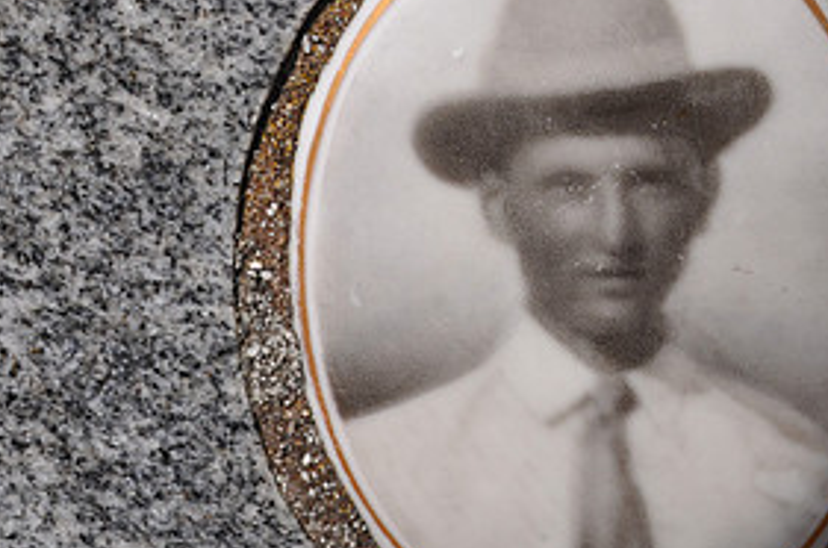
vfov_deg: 4.3
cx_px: 666
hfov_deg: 6.5
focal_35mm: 316
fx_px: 7252
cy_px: 214
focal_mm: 102
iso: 200
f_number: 10
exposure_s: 1/400
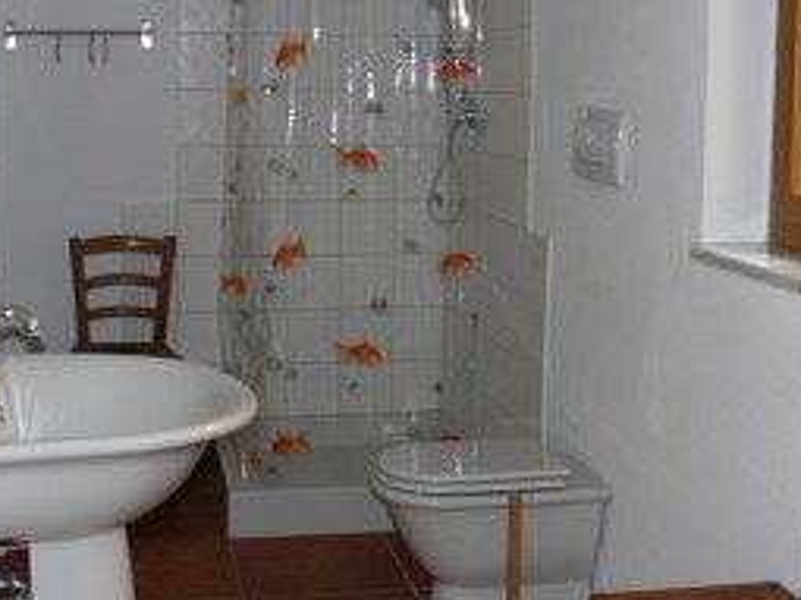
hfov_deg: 34.7
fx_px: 1272
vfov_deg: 26.4
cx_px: 289
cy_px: 220
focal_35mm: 55
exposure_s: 1/30
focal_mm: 7.4
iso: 100
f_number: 2.8
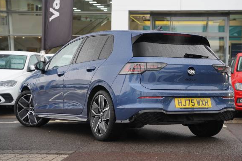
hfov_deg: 26.0
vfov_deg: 17.5
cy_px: 72
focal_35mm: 78
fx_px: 524
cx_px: 130
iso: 500
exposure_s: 1/160
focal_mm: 70
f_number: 4
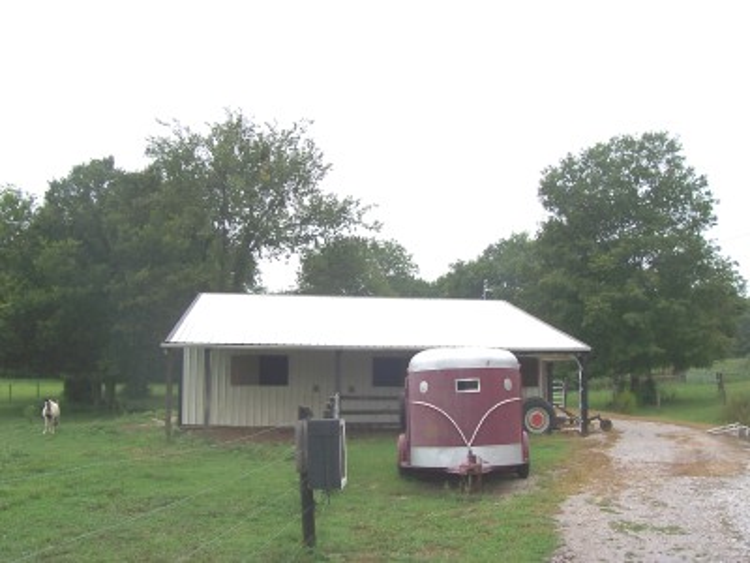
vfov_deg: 41.8
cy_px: 282
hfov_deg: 54.0
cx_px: 375
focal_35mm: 34
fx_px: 737
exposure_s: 1/350
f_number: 5.6
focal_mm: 5.6
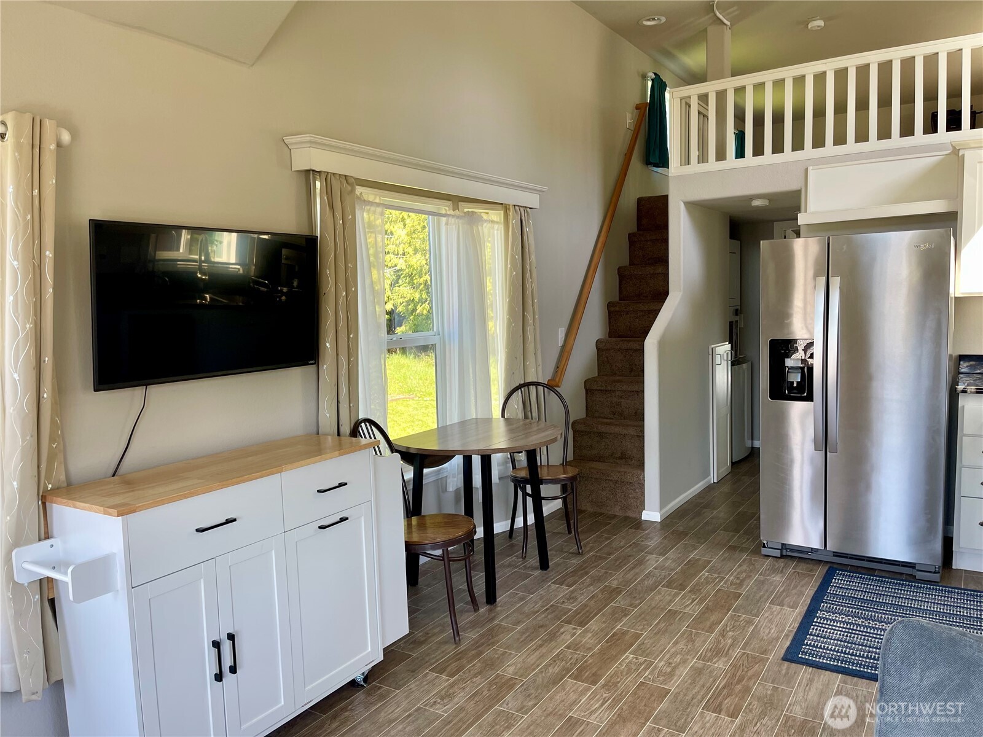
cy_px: 368
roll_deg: +1.4
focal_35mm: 25
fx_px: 710
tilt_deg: -6.3
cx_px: 492
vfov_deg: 54.9
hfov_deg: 69.4
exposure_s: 1/121
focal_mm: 5.1
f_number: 1.6
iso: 50
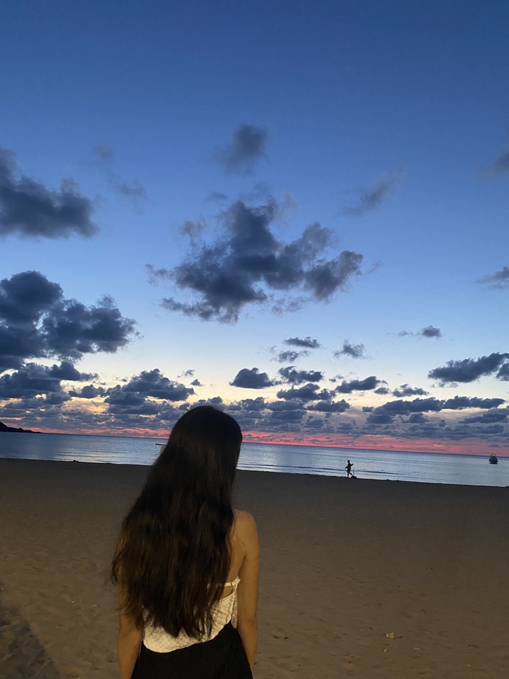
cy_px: 340
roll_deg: -1.8
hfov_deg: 53.1
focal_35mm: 26
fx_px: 510
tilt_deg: +10.7
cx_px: 254
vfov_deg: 67.3
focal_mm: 4.25
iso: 400
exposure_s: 1/50
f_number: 1.8
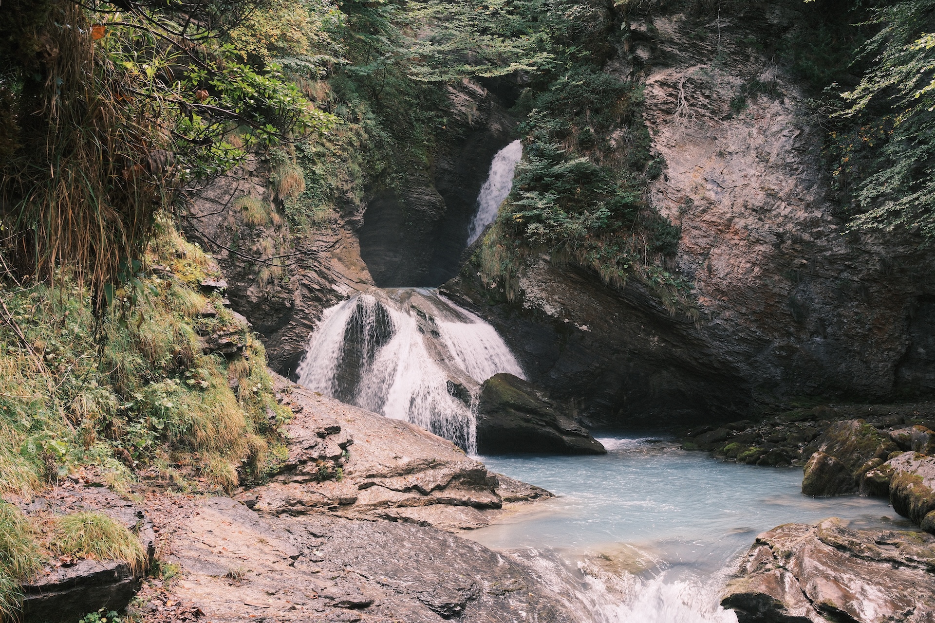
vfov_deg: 37.9
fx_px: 909
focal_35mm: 35
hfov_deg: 54.4
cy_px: 312
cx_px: 468
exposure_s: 1/85
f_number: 8
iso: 800
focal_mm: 23
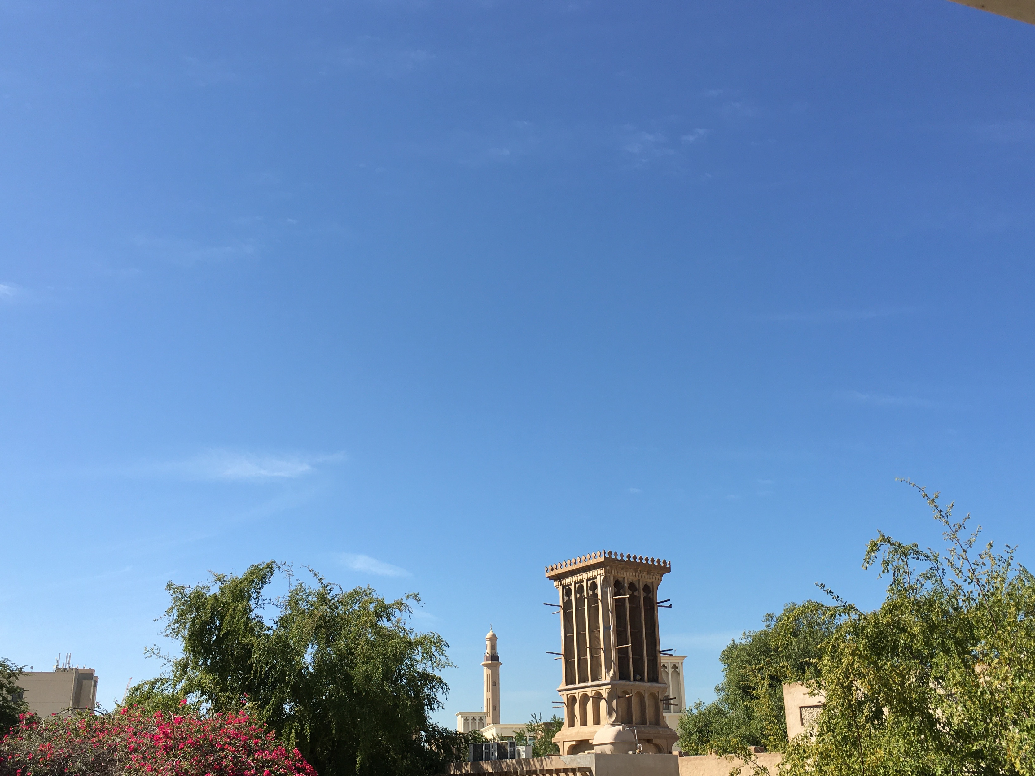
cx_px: 522
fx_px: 1047
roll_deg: +0.7
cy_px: 439
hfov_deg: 52.6
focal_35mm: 35
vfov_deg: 40.6
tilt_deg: +19.1
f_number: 2.2
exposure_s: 1/1570
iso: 25
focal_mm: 4.15
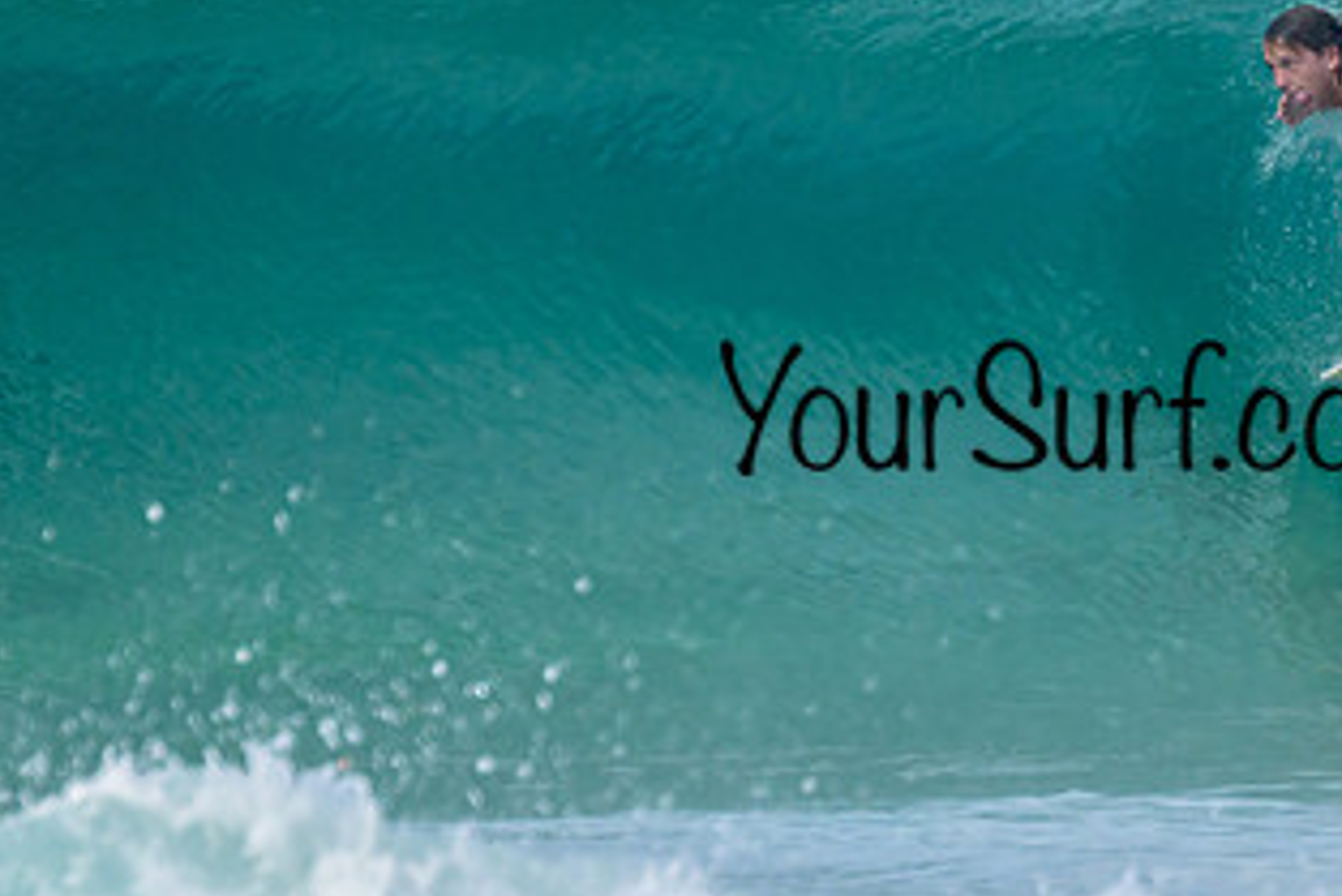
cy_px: 258
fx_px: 54448
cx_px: 1550
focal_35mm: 1460
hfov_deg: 1.4
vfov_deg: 0.9
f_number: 11
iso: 800
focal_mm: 600
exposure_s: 1/2000
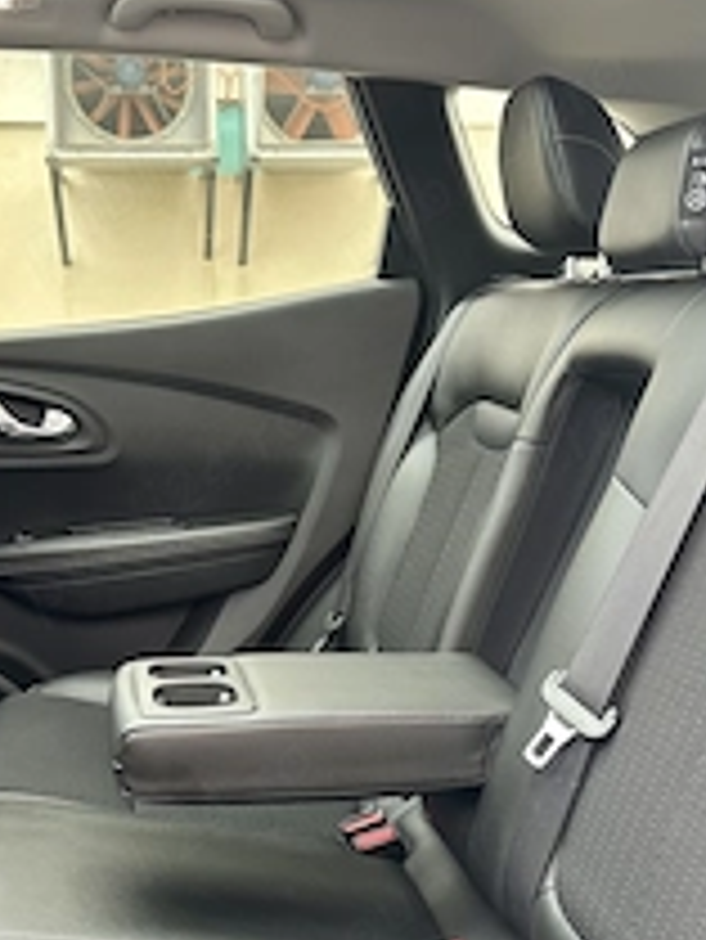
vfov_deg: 41.0
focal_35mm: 46
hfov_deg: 31.5
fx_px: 1250
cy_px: 580
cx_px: 324
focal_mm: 6.86
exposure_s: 1/121
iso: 160
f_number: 1.78
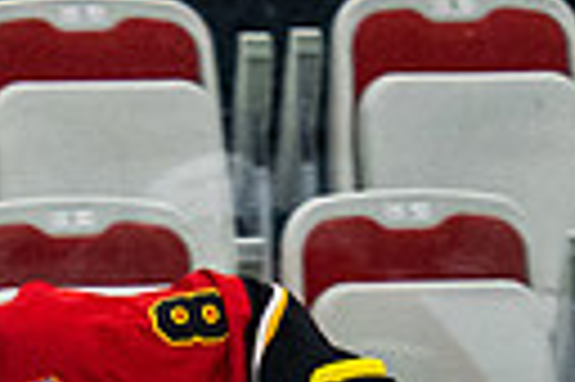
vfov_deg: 1.0
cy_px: 638
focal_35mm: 1376
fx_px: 21950
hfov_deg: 1.5
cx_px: 54
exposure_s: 1/640
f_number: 2.8
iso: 2200
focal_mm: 125
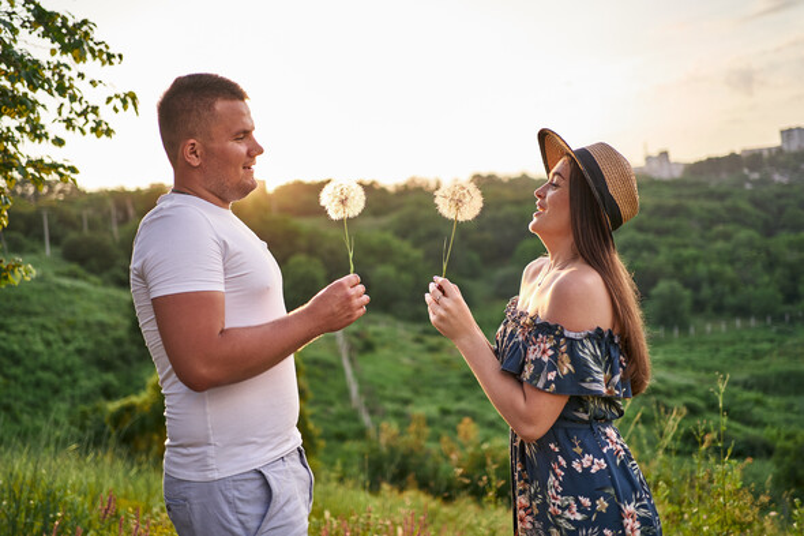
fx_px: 781
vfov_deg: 37.8
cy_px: 268
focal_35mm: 35
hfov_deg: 54.4
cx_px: 402
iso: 200
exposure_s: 1/1250
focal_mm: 35
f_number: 1.8
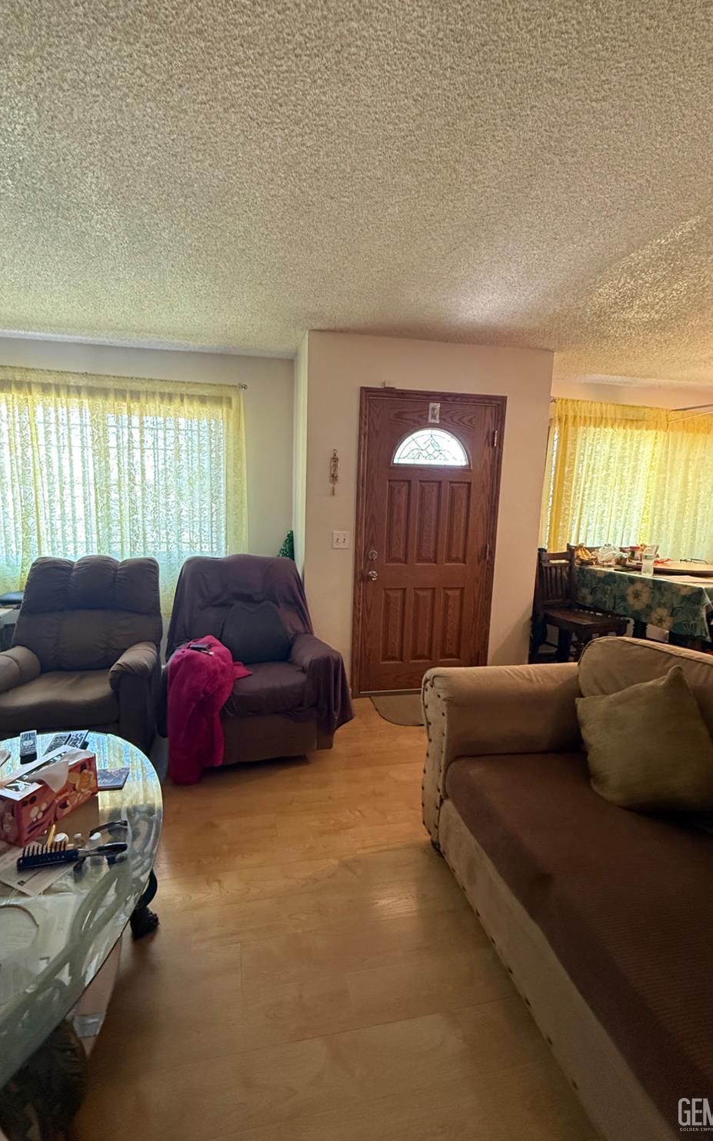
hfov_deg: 74.5
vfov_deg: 101.5
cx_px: 316
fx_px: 467
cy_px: 574
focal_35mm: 15
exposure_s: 1/60
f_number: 2.2
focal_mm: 2.22
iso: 640
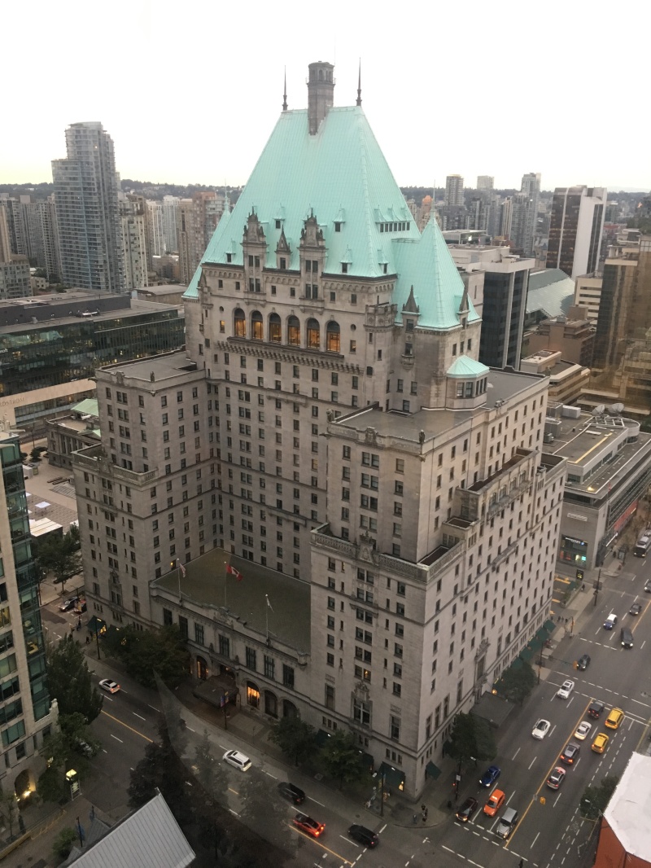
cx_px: 326
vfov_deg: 61.6
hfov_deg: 48.2
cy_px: 434
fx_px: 727
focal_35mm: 29
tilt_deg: -18.9
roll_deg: +0.1
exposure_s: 1/30
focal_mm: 4.15
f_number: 2.2
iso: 100
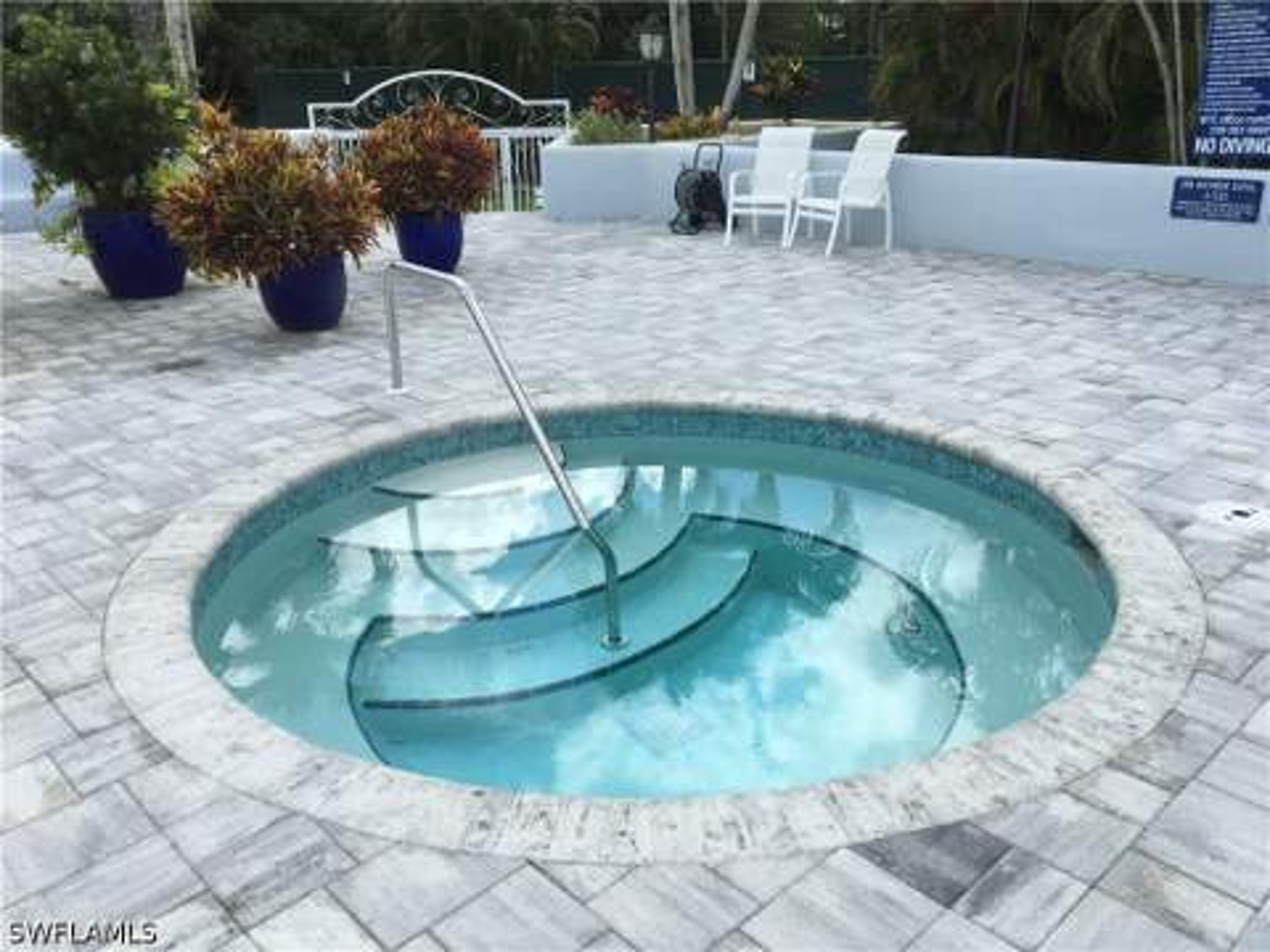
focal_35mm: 29
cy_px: 476
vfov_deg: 48.2
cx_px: 635
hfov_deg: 61.7
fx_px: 1064
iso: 25
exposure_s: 1/1374
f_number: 2.2
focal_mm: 4.15
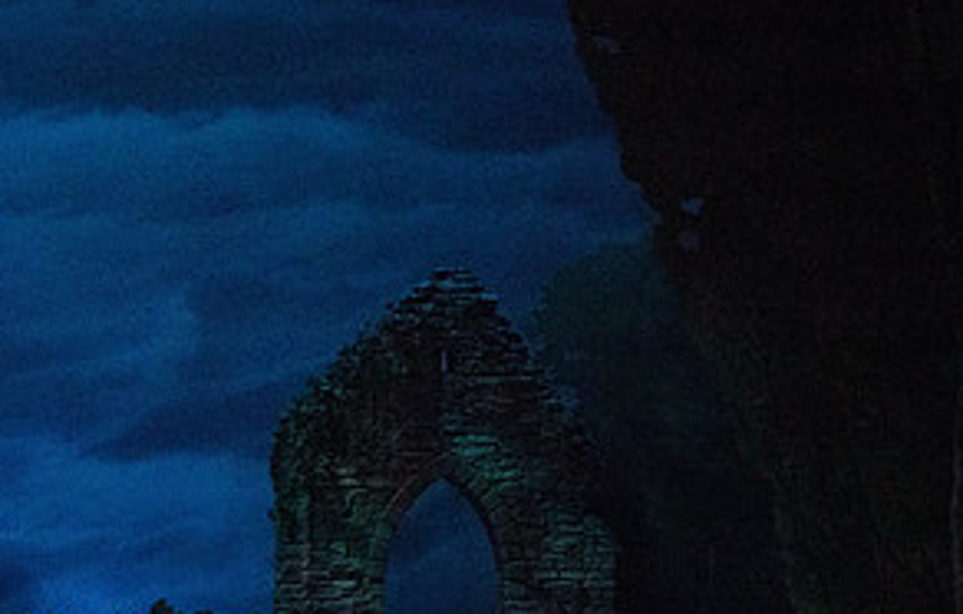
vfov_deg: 6.5
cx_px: 180
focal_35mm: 206
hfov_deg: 10.1
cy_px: 493
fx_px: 5436
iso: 8000
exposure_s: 1/250
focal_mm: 100
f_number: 5.6
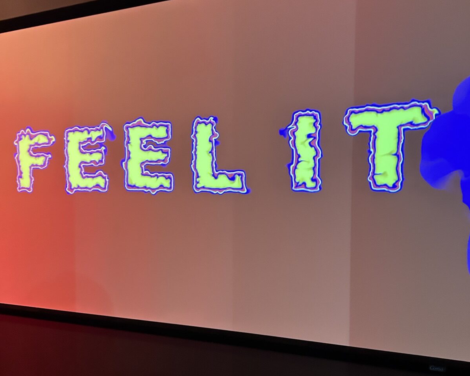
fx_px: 473
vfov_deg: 43.0
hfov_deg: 52.8
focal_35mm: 34
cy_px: 233
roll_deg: +0.7
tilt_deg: +1.8
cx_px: 235
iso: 400
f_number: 1.5
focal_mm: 5.7
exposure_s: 1/60
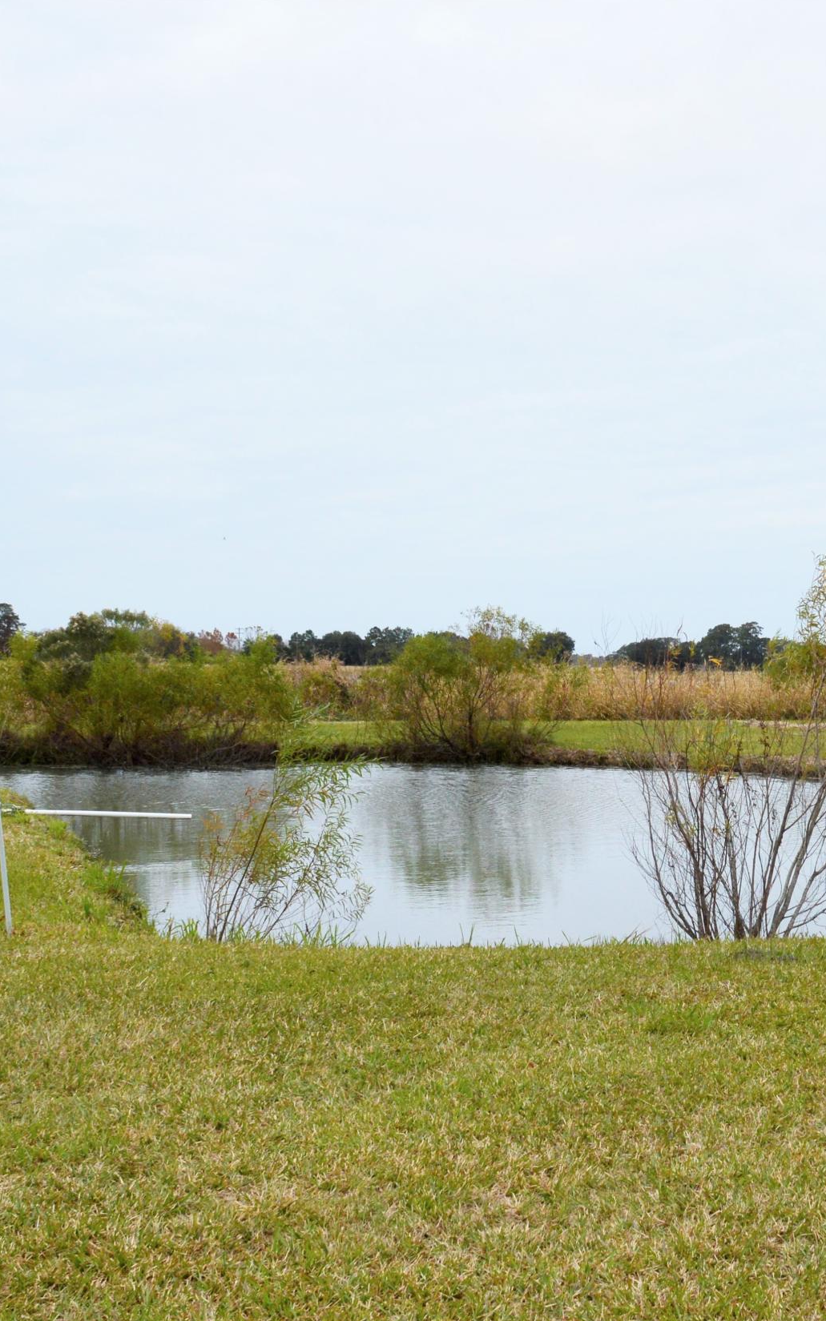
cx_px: 726
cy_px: 794
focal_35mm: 50
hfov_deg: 25.1
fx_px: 1801
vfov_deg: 40.1
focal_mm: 18
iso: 400
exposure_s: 1/400
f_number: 11
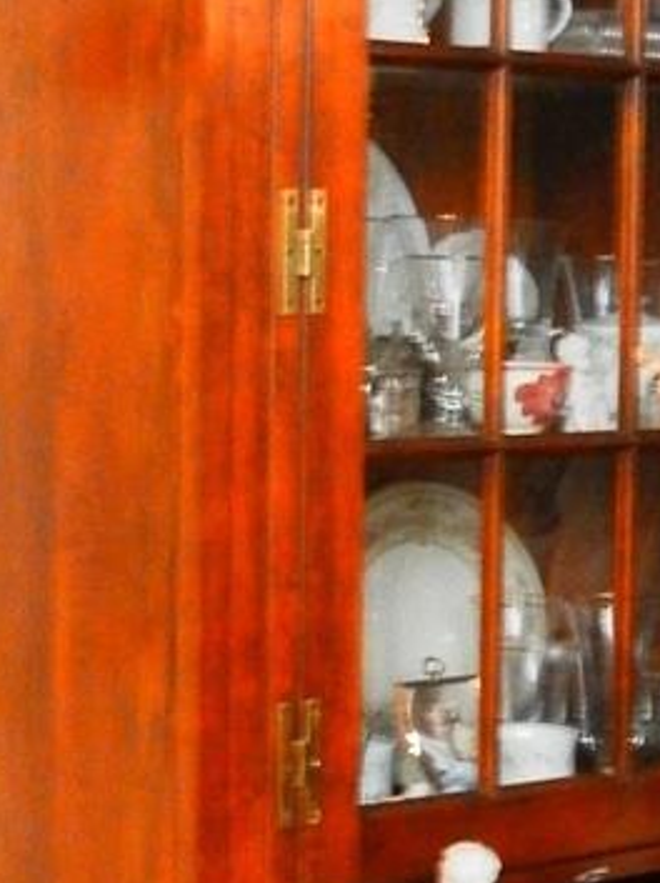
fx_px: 3107
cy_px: 433
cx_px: 665
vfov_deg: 16.2
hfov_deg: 12.0
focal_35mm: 122
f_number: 3.2
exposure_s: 1/8
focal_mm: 5
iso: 320
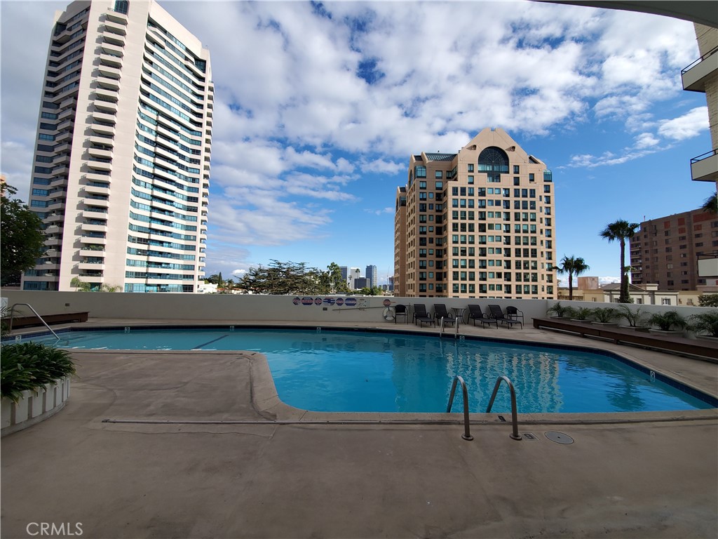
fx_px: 270
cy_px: 270
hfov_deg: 106.2
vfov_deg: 89.9
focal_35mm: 13
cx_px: 359
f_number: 2.2
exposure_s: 1/1027
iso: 50
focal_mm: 1.8
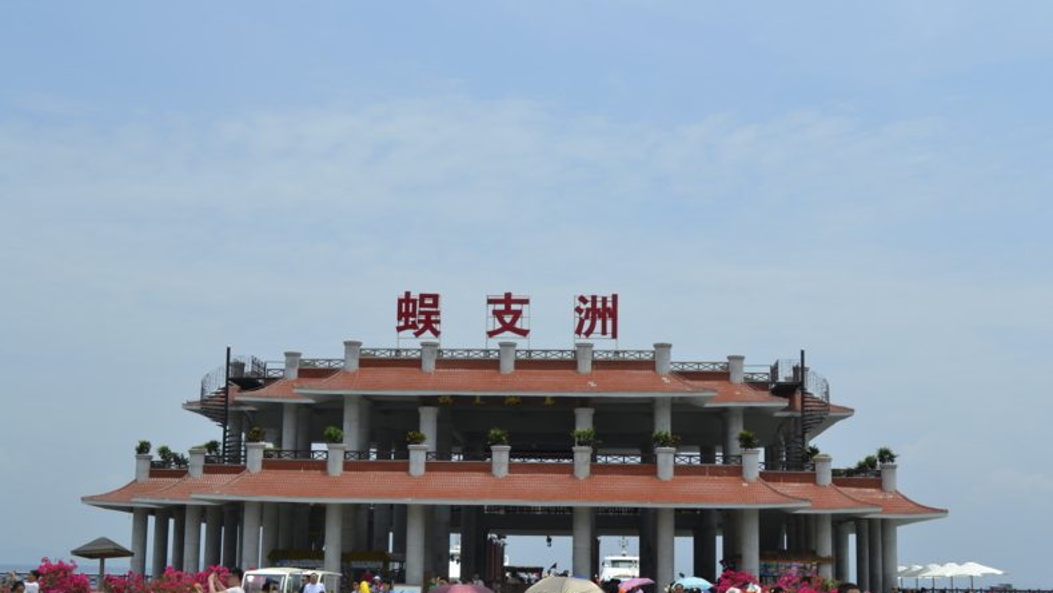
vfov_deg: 23.5
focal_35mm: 51
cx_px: 523
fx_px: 1424
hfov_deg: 40.6
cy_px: 336
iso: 100
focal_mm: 32
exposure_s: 1/320
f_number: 9
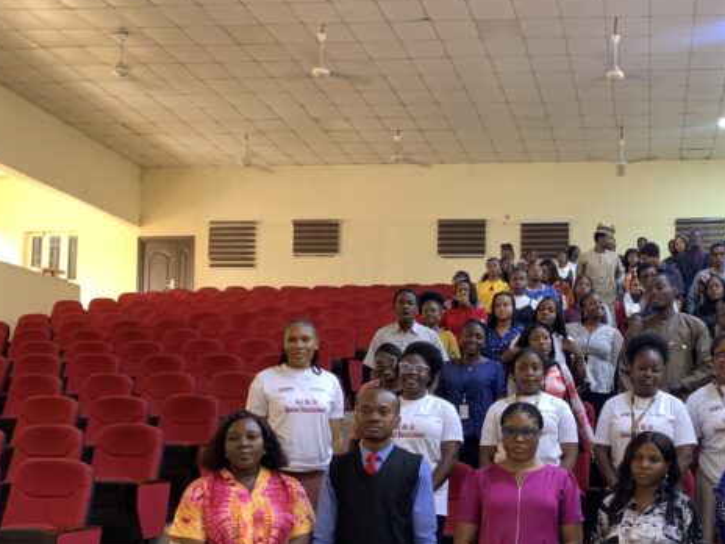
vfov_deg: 32.9
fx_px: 901
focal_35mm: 43
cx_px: 578
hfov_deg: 42.0
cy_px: 414
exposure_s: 1/50
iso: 250
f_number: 1.8
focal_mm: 4.25
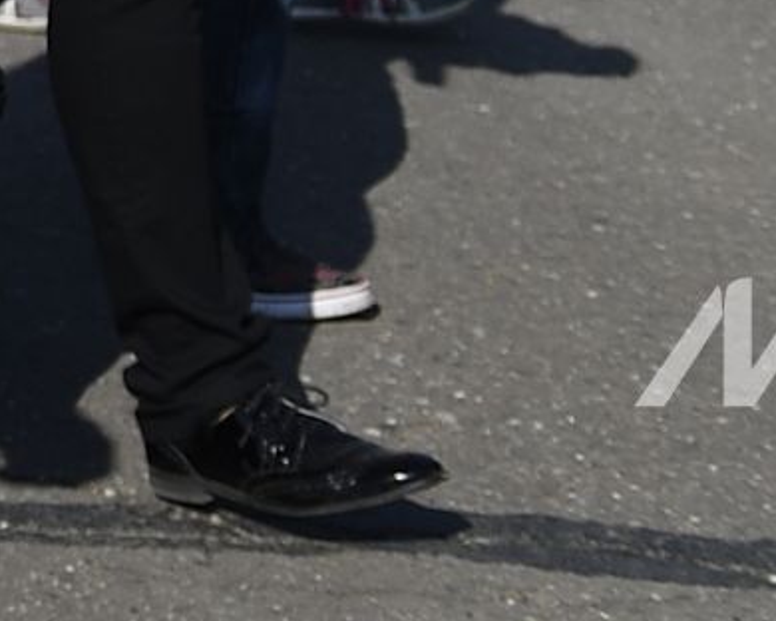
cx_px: -1869
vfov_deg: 5.9
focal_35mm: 250
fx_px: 5742
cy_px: -985
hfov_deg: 6.7
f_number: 4
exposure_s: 1/2500
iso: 125
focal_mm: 32
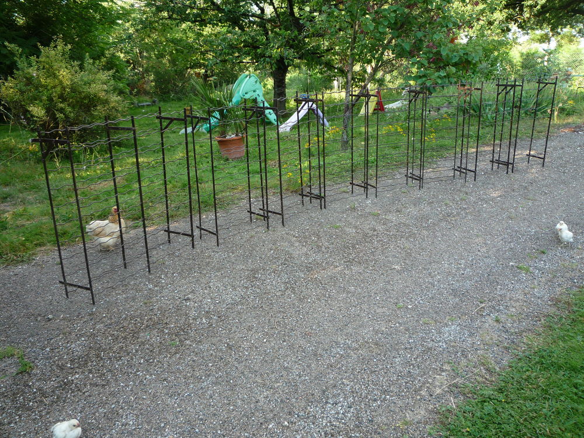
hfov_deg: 60.0
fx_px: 506
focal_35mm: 30
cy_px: 219
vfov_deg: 46.8
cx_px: 292
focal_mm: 5.2
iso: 100
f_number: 3.3
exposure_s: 1/80
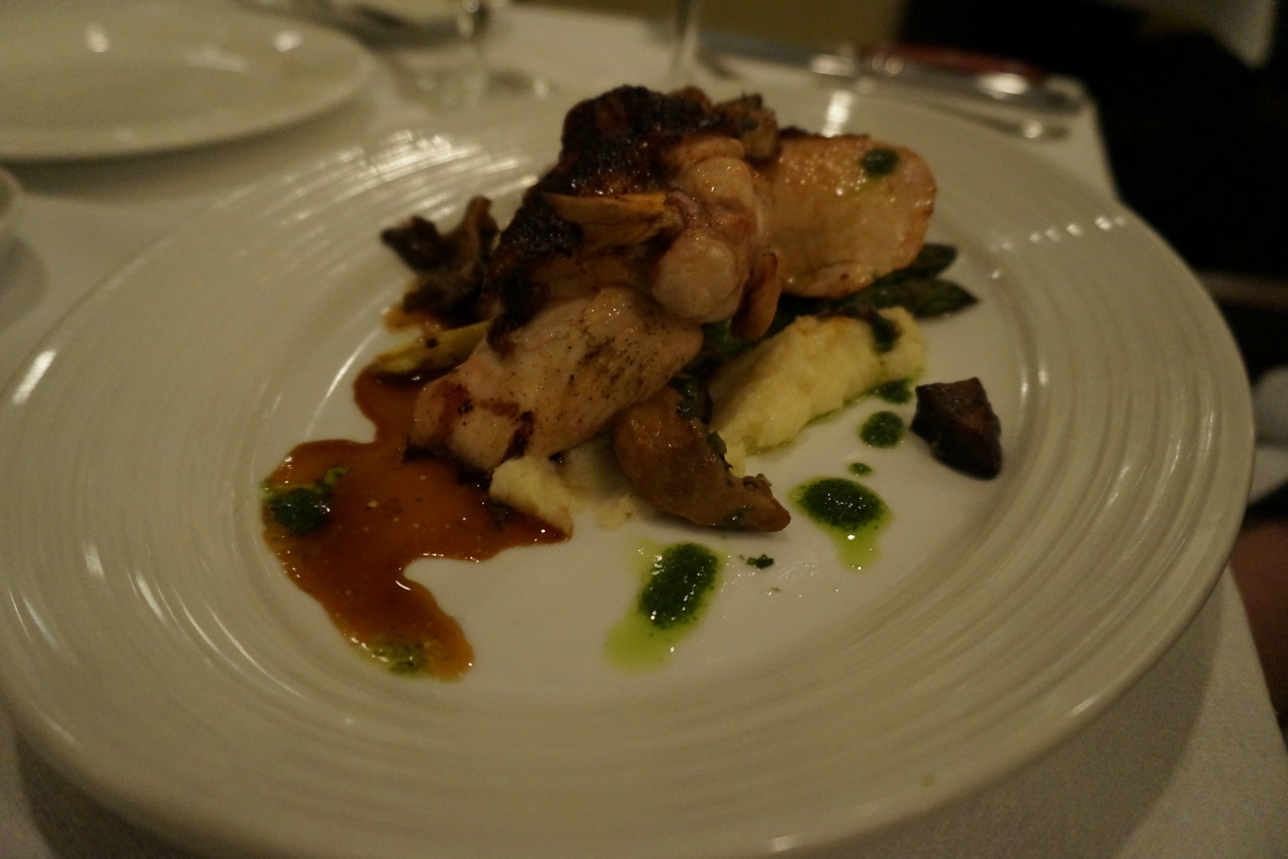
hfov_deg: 71.5
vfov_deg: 51.3
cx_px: 624
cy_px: 423
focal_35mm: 25
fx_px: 894
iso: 3200
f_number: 3.5
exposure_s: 1/50
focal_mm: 16
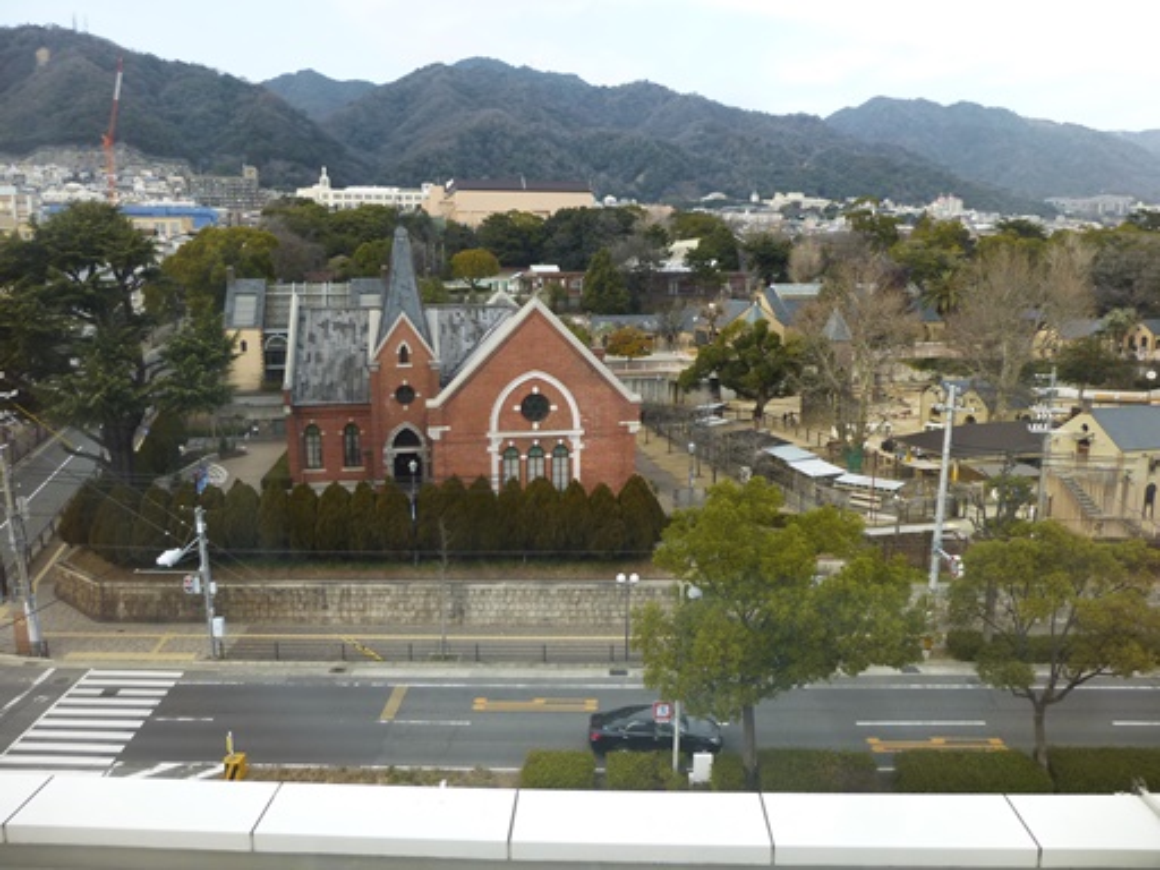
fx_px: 838
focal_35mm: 25
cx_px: 580
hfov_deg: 69.4
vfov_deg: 54.9
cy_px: 435
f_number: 3.1
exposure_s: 1/200
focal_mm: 4.5
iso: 100
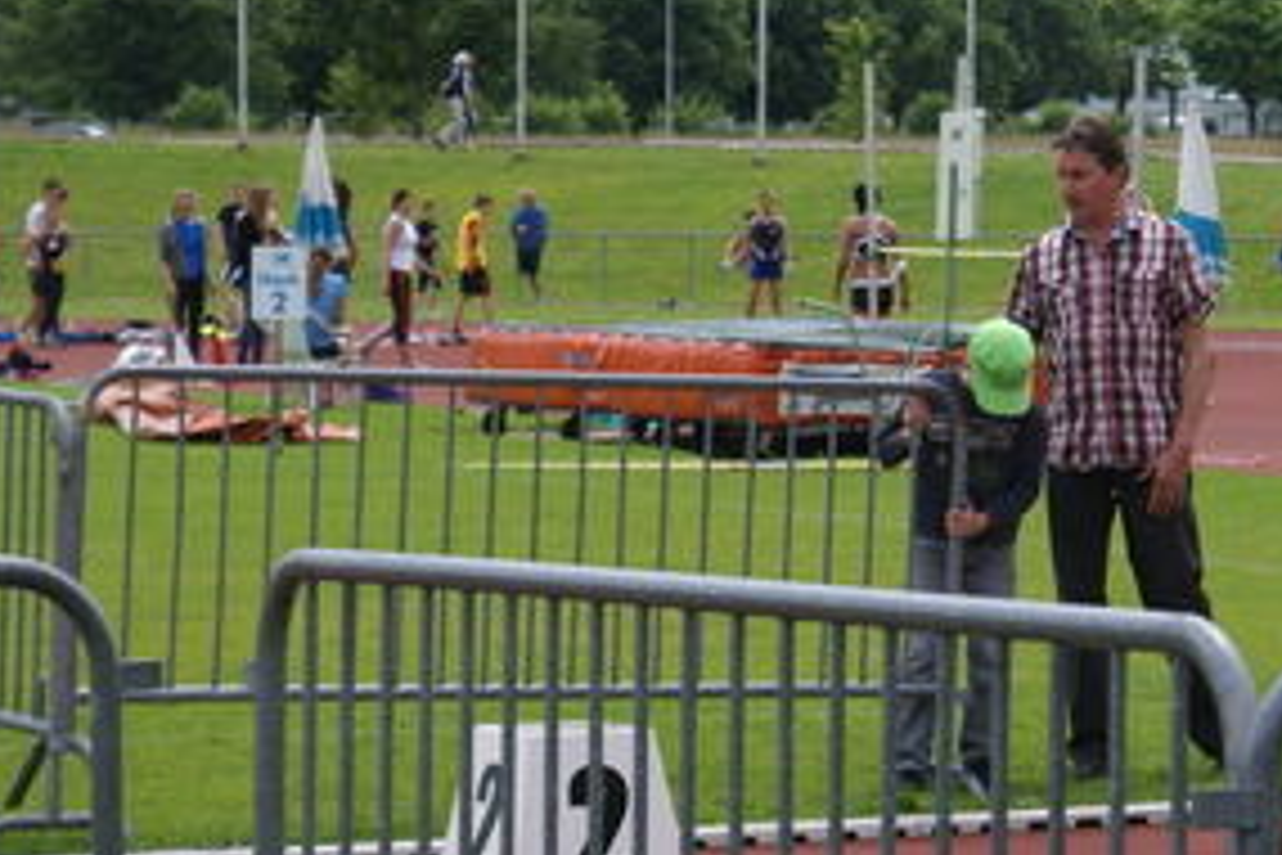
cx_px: 1030
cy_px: 101
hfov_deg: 10.3
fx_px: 7086
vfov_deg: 6.9
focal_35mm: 199
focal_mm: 70
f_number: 7.1
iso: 100
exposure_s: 1/400
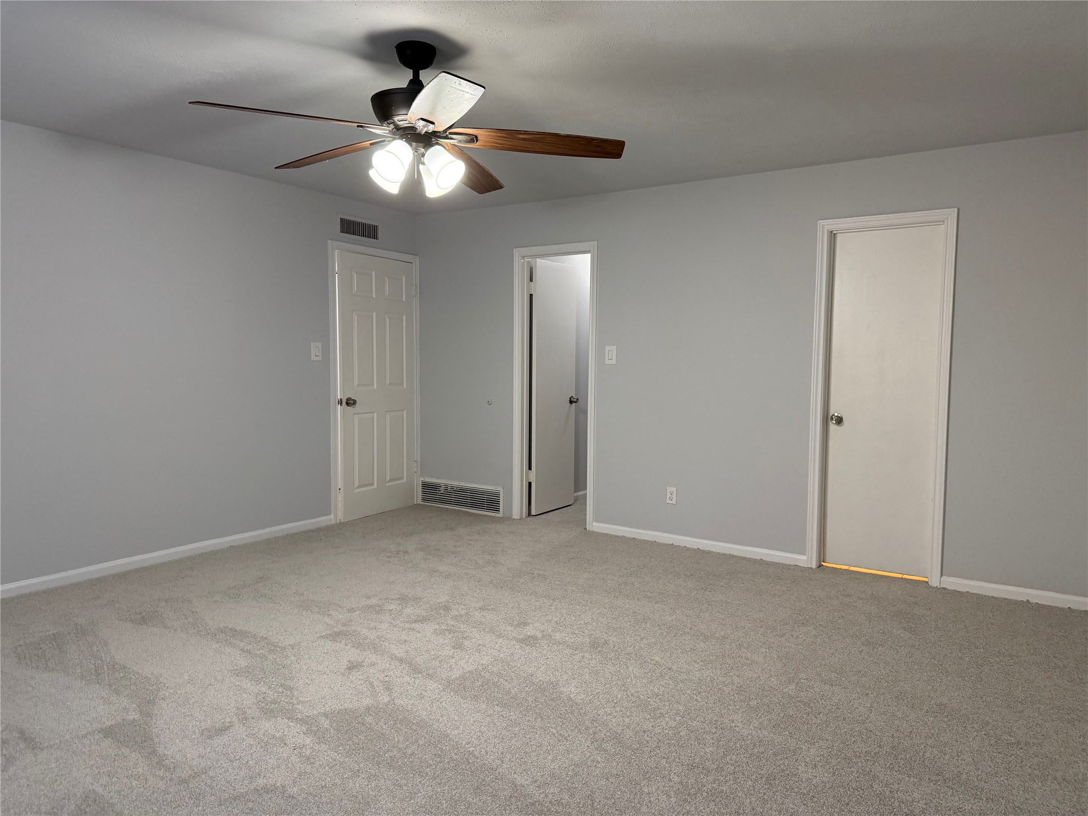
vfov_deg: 56.8
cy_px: 408
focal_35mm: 24
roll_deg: -1.3
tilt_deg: -4.6
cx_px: 544
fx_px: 754
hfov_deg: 71.6
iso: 250
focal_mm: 6.76
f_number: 1.78
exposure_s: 1/120
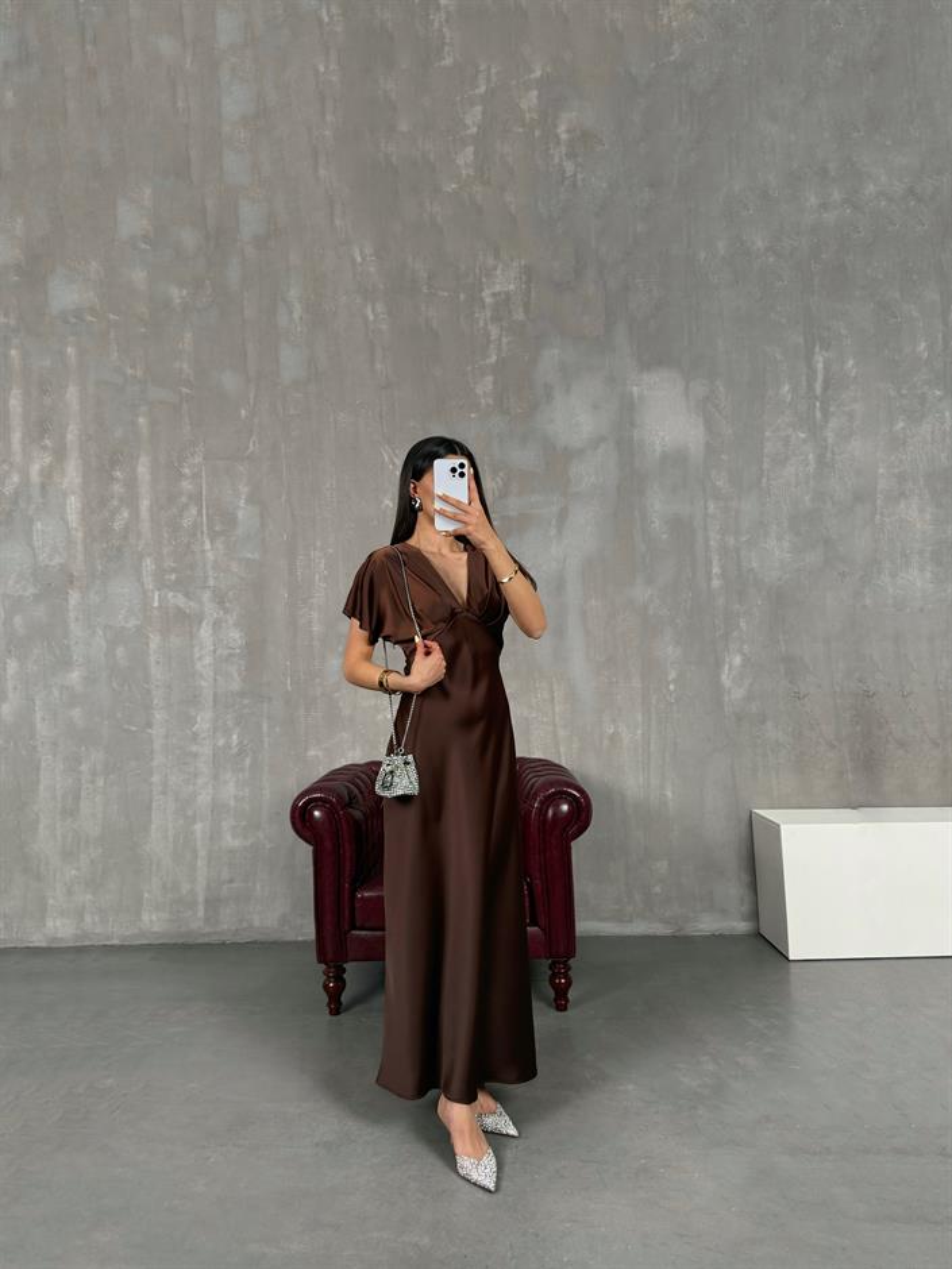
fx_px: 880
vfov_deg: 71.6
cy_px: 634
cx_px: 476
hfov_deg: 56.8
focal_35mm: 24
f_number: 1.78
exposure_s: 1/121
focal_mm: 6.76
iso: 160
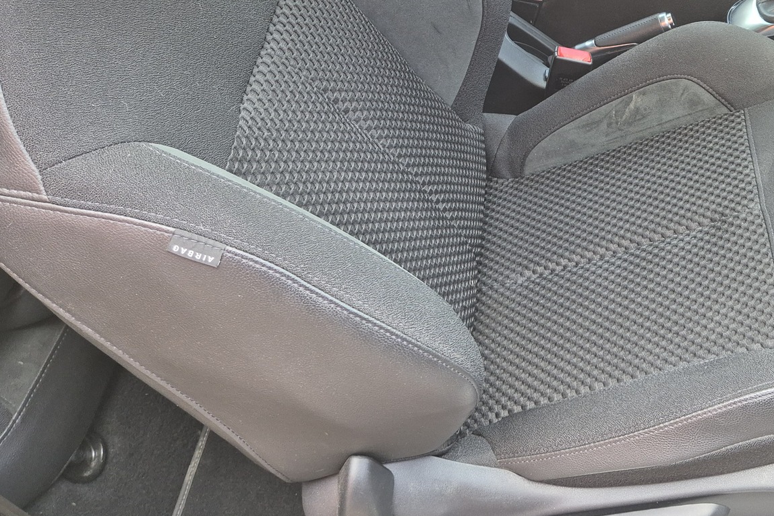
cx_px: 657
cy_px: 67
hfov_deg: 43.4
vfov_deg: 30.7
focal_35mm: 42
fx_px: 903
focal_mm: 5.4
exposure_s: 1/180
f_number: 1.8
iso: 125
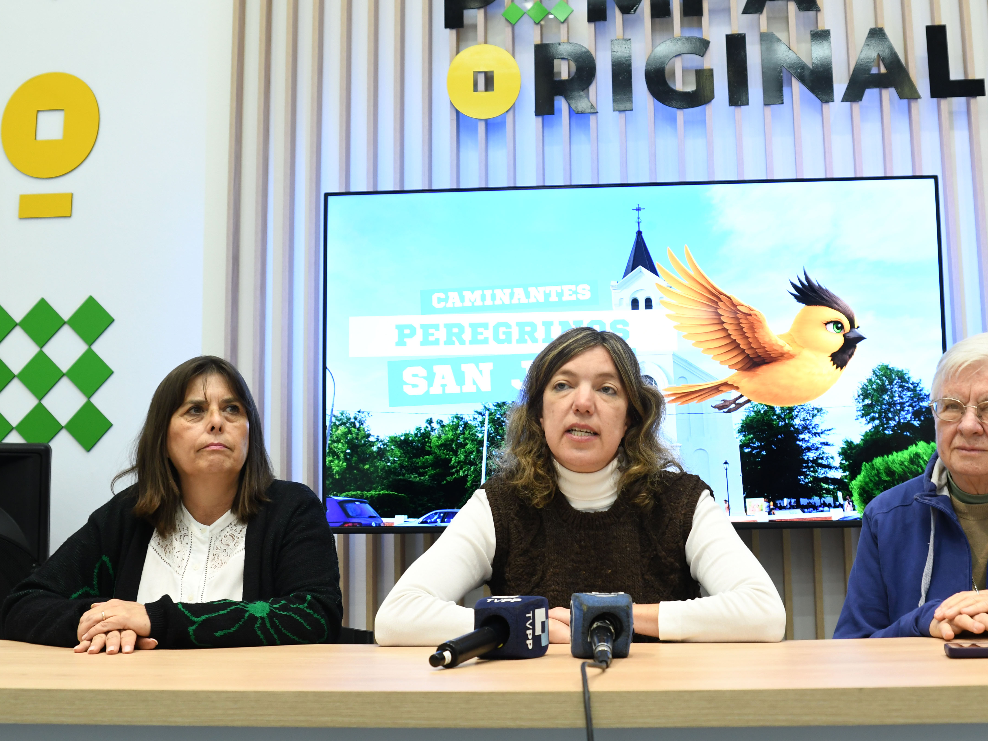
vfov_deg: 32.1
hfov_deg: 41.9
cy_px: 316
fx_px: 1284
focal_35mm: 45
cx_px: 580
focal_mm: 24
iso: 800
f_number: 3.5
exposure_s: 1/60
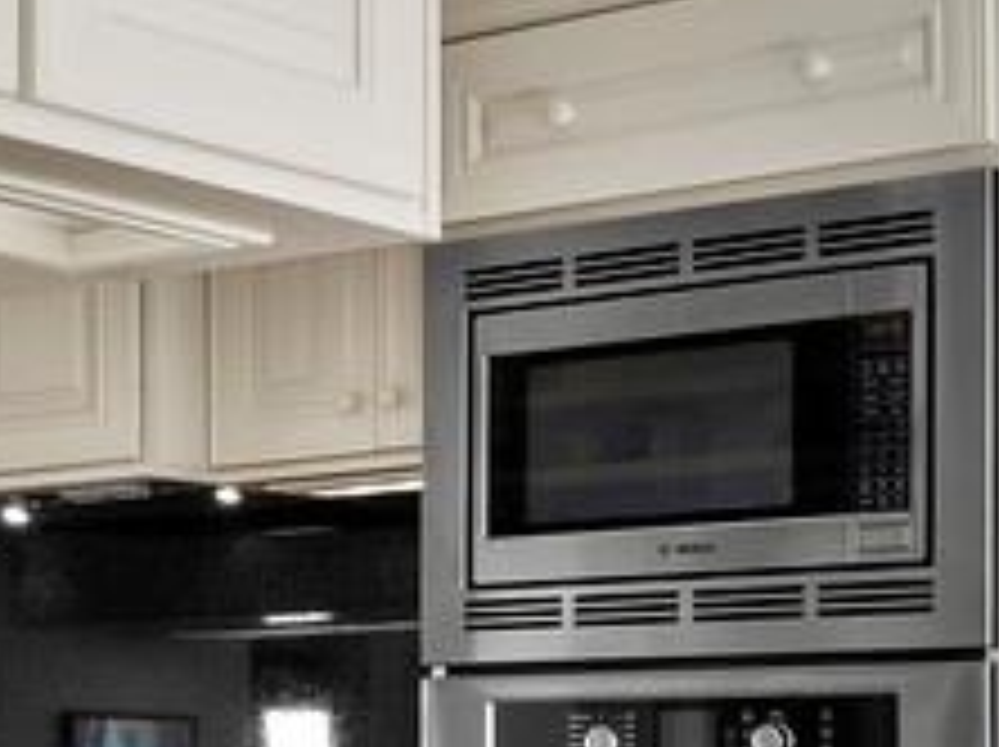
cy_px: 896
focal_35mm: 101
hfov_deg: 19.3
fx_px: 2912
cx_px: 256
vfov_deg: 14.2
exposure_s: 1/15
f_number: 7.1
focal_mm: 7
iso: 400
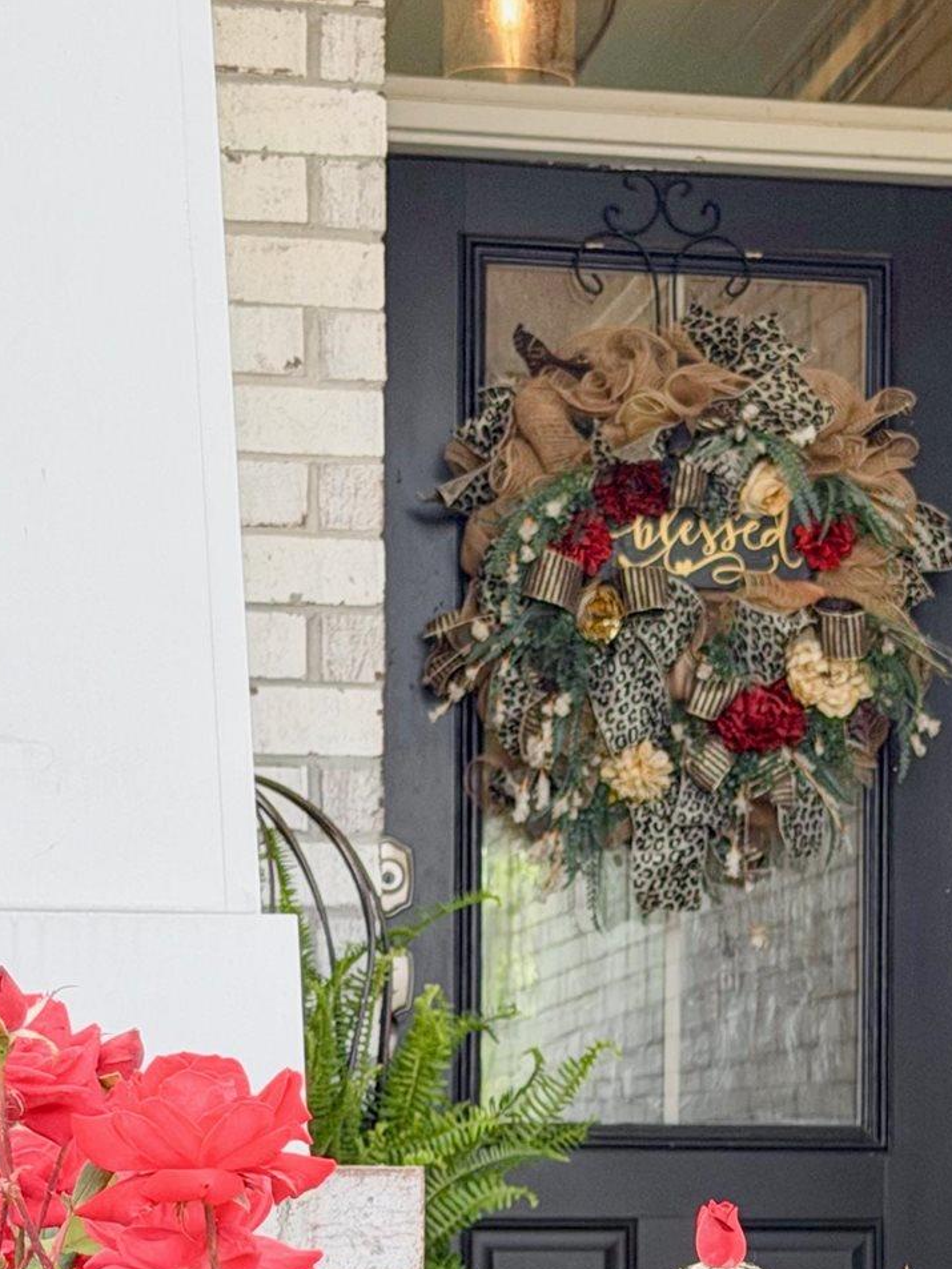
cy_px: 1063
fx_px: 4253
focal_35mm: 116
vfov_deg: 16.8
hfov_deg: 12.7
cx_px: 840
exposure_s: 1/699
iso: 100
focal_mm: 6.76
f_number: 1.78
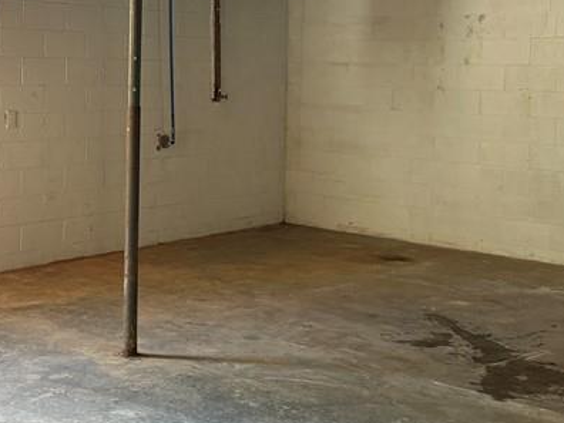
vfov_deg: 23.5
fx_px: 1010
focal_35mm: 62
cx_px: 175
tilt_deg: -3.8
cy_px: 137
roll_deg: -0.9
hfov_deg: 30.9
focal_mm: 6.76
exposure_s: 1/60
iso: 320
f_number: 1.78
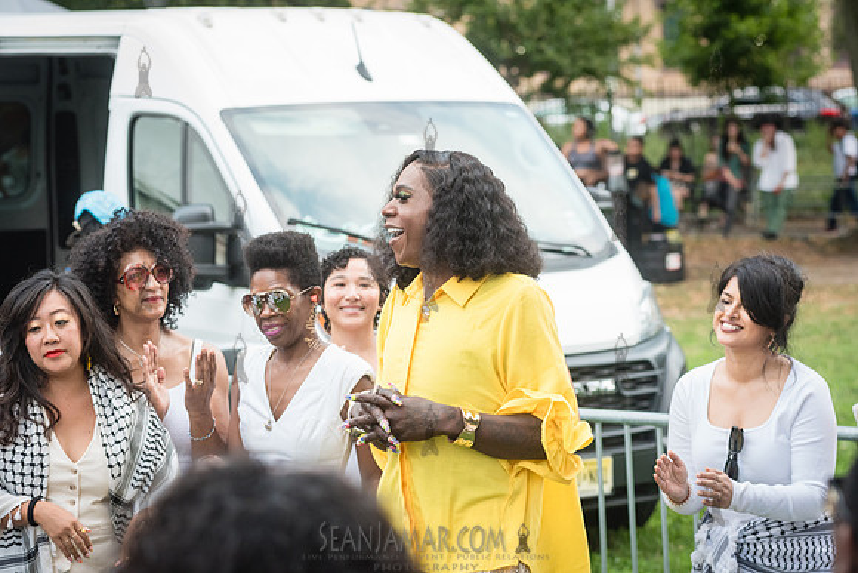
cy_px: 286
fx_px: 2503
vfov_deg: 13.0
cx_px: 429
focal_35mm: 105
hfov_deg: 19.5
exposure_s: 1/320
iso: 2000
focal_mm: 105
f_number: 5
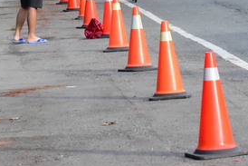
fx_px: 2199
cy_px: -59
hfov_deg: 6.5
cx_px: 180
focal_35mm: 319
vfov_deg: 4.3
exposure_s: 1/2500
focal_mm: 112
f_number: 13
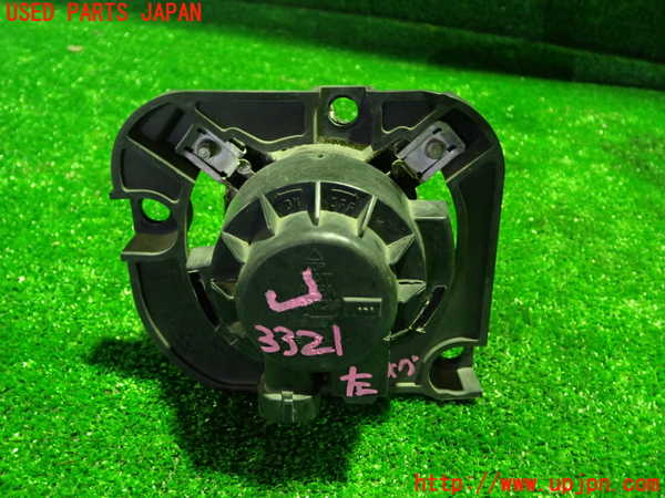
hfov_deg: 56.8
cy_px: 249
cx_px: 332
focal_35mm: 32
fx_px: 615
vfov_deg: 44.2
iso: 800
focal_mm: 5.79
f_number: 2.4
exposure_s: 1/10
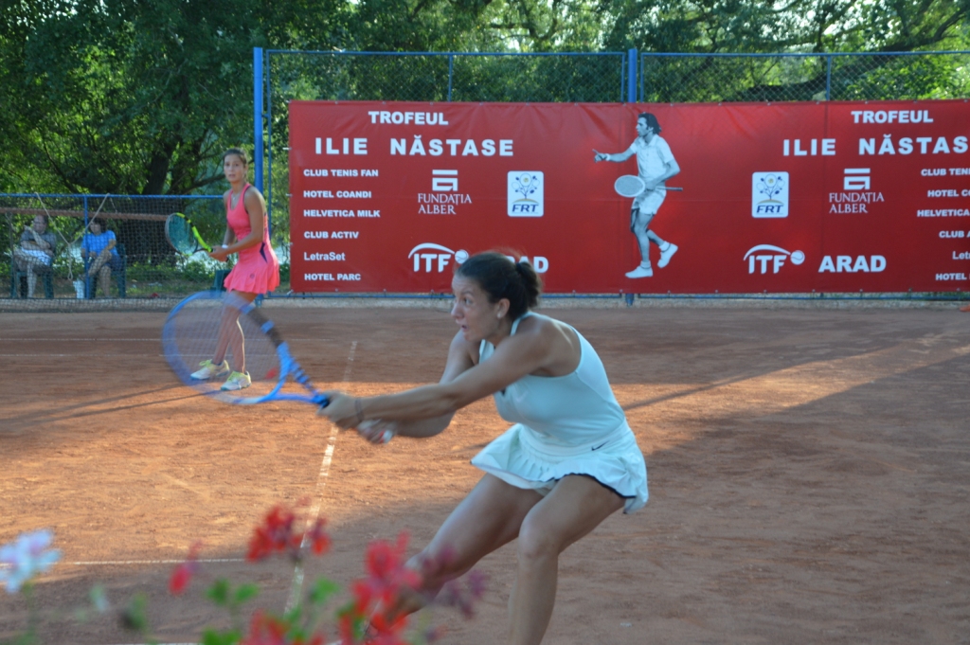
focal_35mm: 72
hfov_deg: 28.1
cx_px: 485
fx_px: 1938
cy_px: 322
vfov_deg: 18.9
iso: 400
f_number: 5.6
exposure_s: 1/125
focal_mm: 48
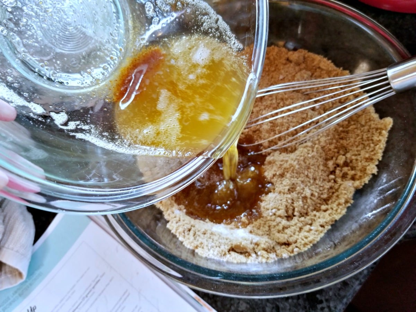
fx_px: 312
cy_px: 156
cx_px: 208
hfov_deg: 67.3
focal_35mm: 26
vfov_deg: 53.1
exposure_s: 1/60
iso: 250
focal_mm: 4.25
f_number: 1.7
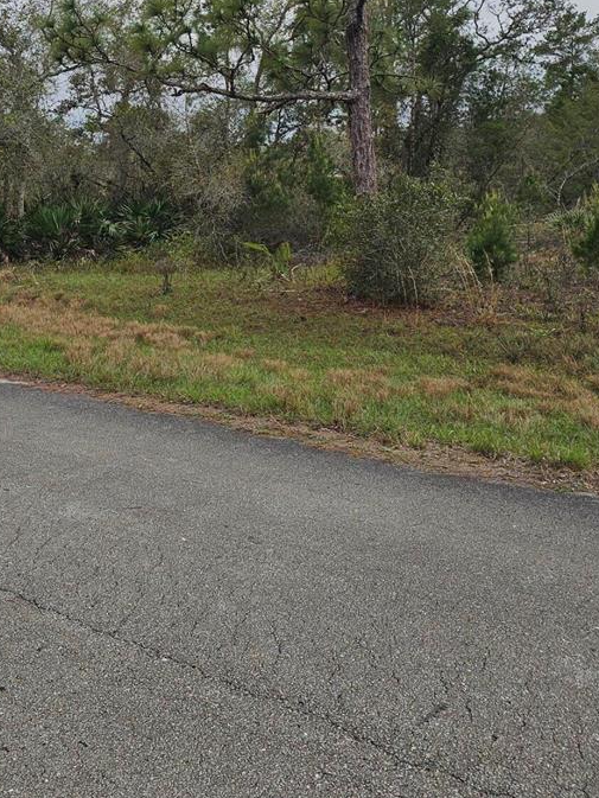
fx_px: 946
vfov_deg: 43.2
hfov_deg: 34.5
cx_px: 158
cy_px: 138
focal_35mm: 41
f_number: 1.7
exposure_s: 1/1163
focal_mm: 6.3
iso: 10
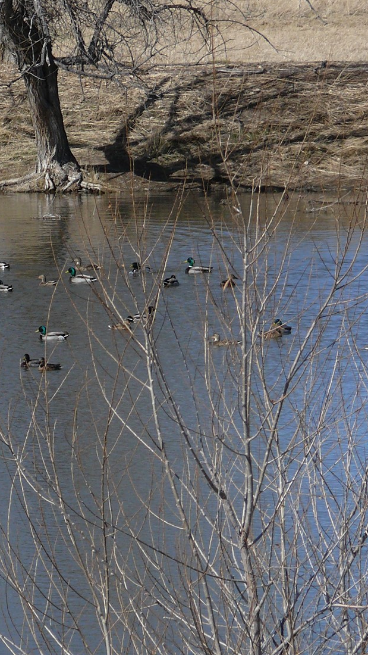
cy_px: 436
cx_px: -205
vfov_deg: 3.7
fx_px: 10232
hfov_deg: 2.1
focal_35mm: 590
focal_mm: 61.6
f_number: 7.1
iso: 100
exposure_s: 1/400
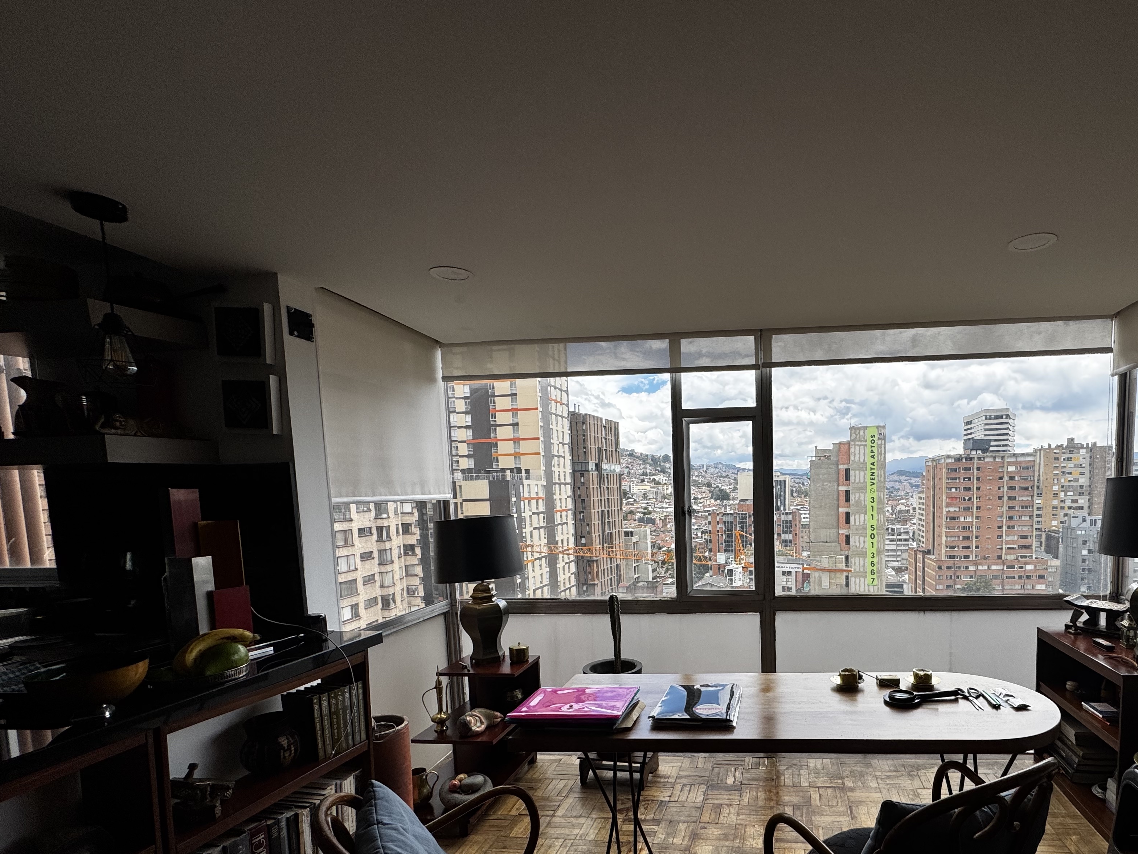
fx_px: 592
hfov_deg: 85.6
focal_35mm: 18
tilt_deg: -5.3
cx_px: 729
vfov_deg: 70.2
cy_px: 546
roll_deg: +2.0
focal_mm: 2.22
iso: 50
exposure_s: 1/1748
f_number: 2.2
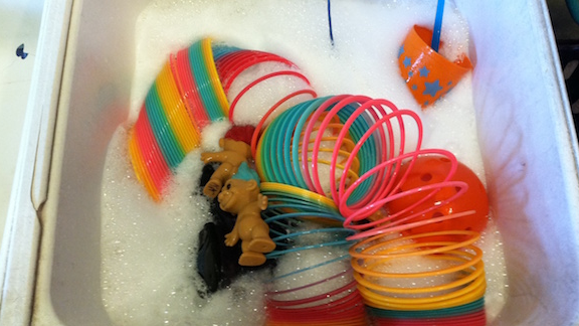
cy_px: 149
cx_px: 292
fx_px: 599
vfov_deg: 30.4
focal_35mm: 39
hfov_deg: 51.6
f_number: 2.8
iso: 125
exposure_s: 1/15
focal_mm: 3.85
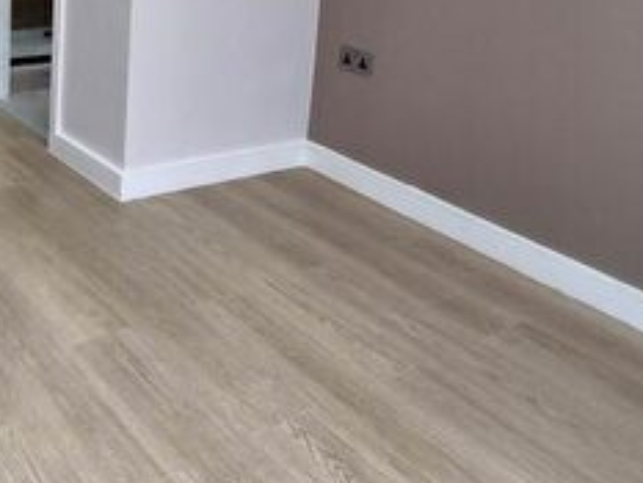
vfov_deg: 33.8
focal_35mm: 39
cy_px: 4
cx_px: 61
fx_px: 725
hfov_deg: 43.6
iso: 125
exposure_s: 1/100
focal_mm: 2.2
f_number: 2.2
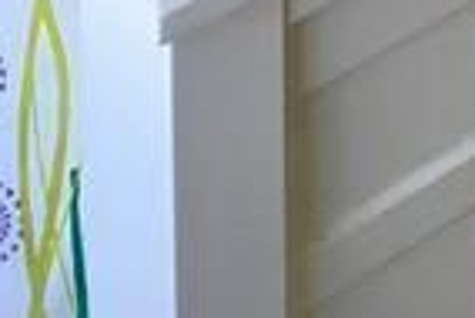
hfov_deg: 9.5
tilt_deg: -15.3
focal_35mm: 217
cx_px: 281
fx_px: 2866
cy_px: -884
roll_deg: +0.9
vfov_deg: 5.6
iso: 25
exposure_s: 1/30
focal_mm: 4.15
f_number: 2.2
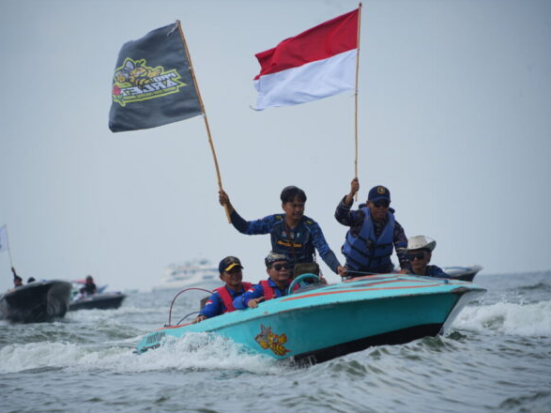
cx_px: 261
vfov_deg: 5.7
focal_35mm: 261
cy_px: 206
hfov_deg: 7.6
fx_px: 4154
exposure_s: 1/800
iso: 160
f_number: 6.3
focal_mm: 240
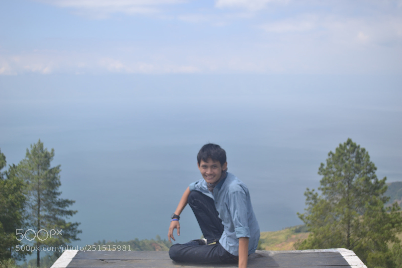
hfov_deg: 38.9
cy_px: 134
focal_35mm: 51
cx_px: 201
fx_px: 569
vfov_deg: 26.5
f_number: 5
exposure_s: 1/500
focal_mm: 34
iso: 100
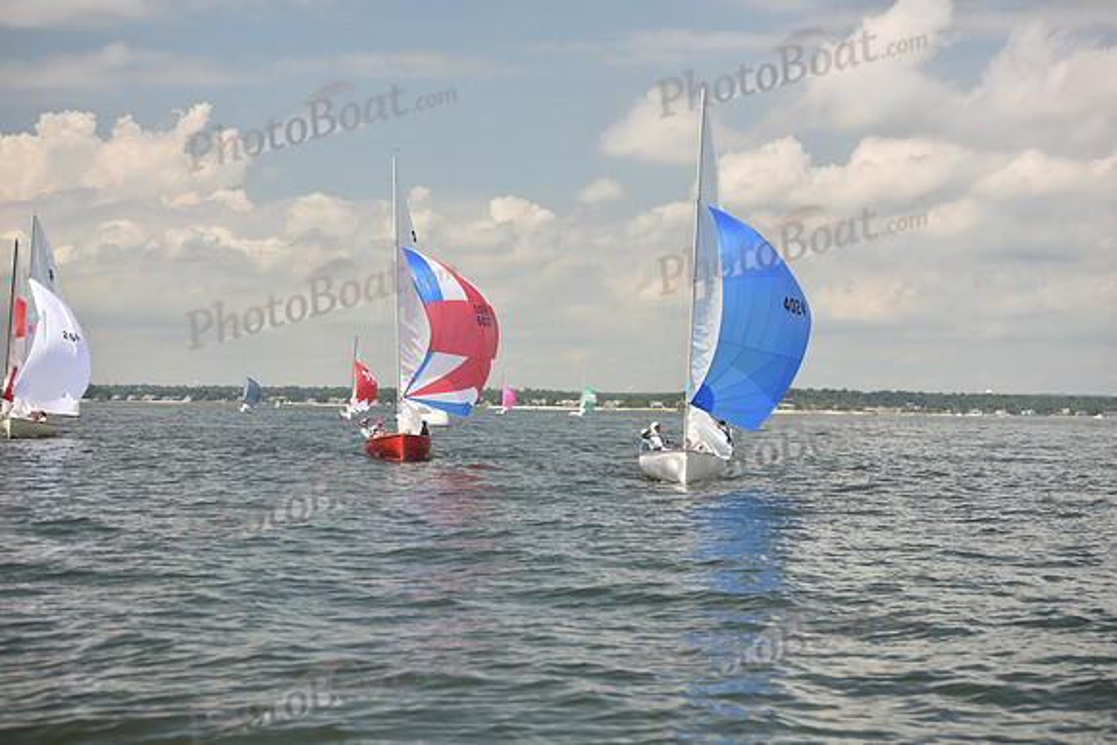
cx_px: 558
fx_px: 2172
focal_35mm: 70
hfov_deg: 28.8
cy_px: 372
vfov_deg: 19.5
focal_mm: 70
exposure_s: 1/1250
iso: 250
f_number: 4
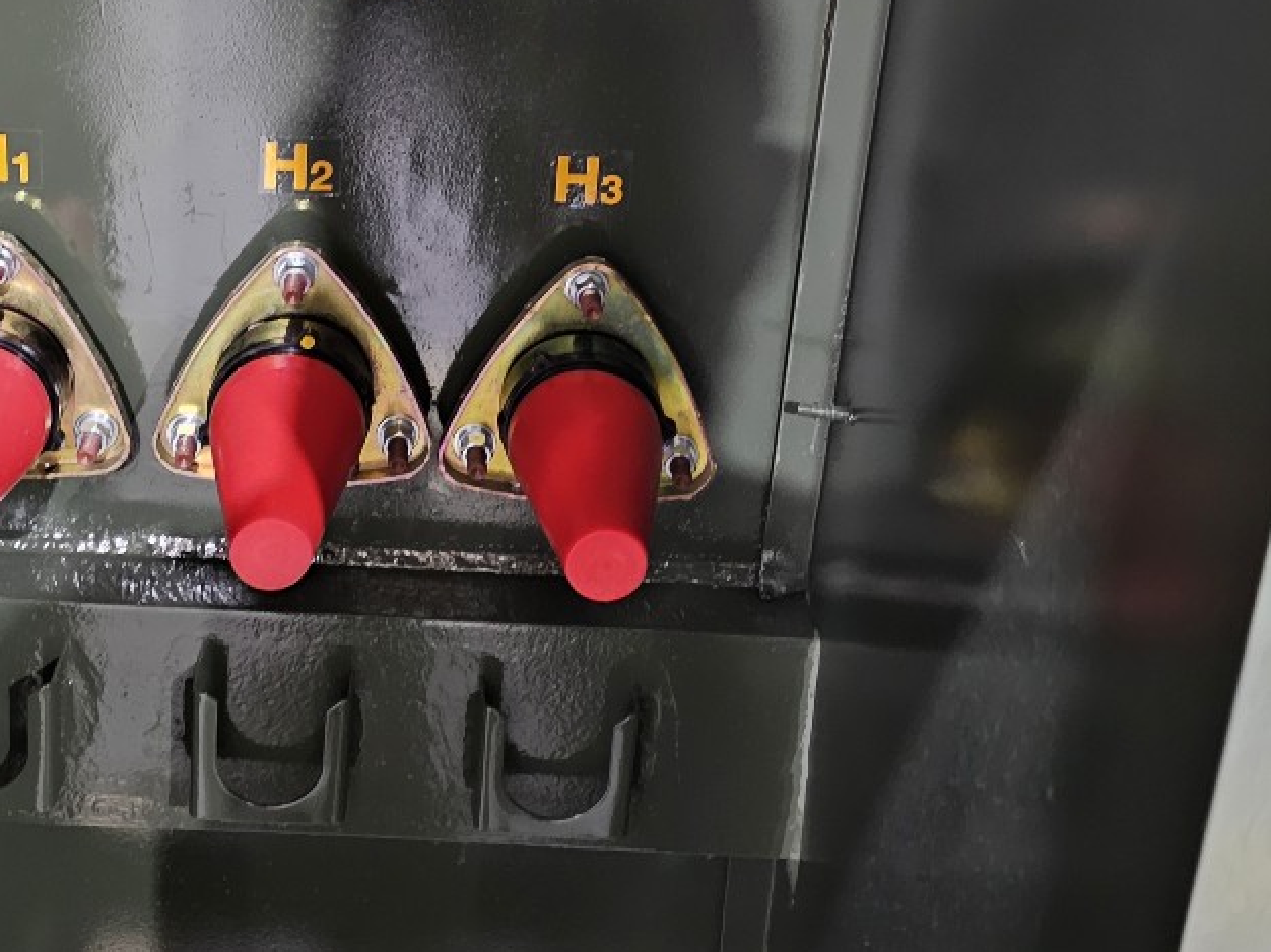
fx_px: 1798
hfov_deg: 38.6
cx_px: 443
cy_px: 25
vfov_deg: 28.1
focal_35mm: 49
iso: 1250
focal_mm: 6.3
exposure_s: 1/17.2
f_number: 1.7
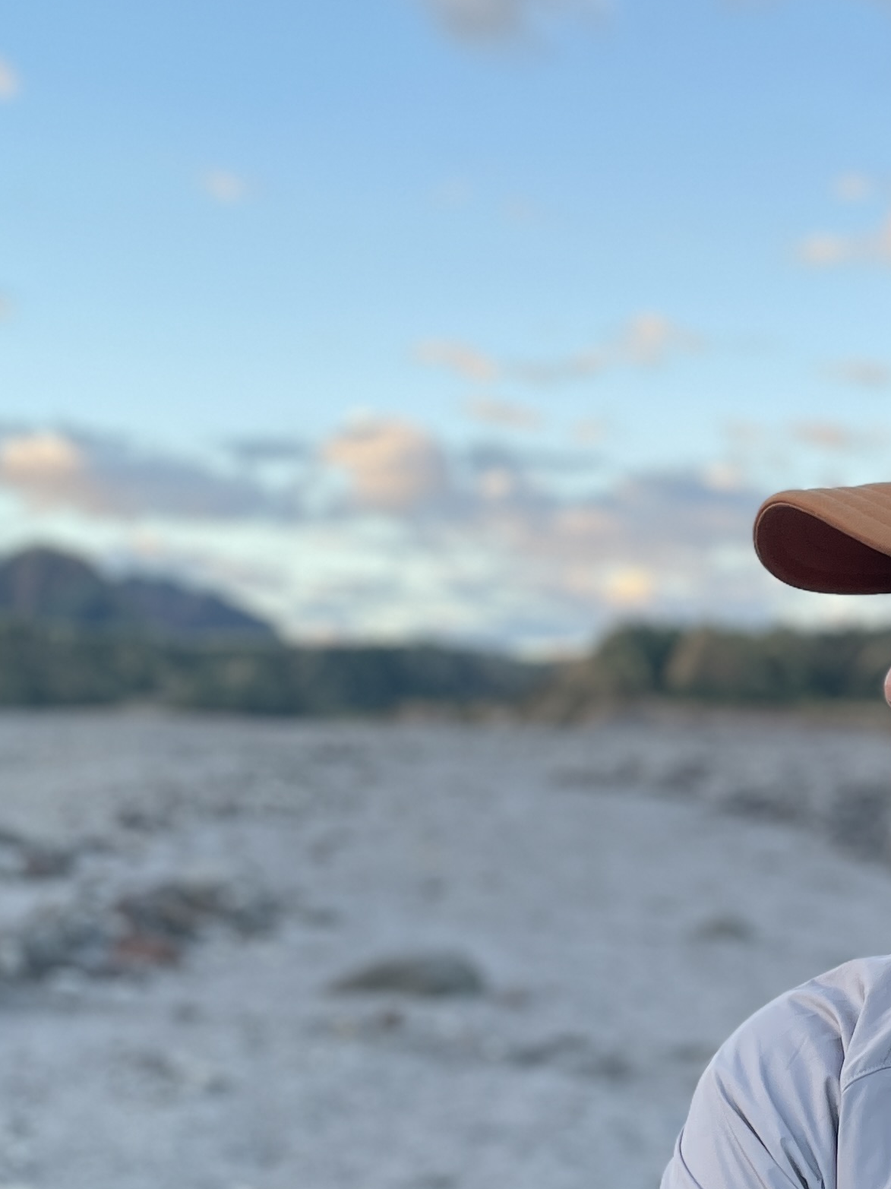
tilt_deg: +5.0
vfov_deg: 29.0
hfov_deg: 21.0
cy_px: 615
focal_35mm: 67
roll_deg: +0.3
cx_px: 929
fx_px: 2300
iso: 50
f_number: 1.6
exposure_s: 1/337
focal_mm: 4.2
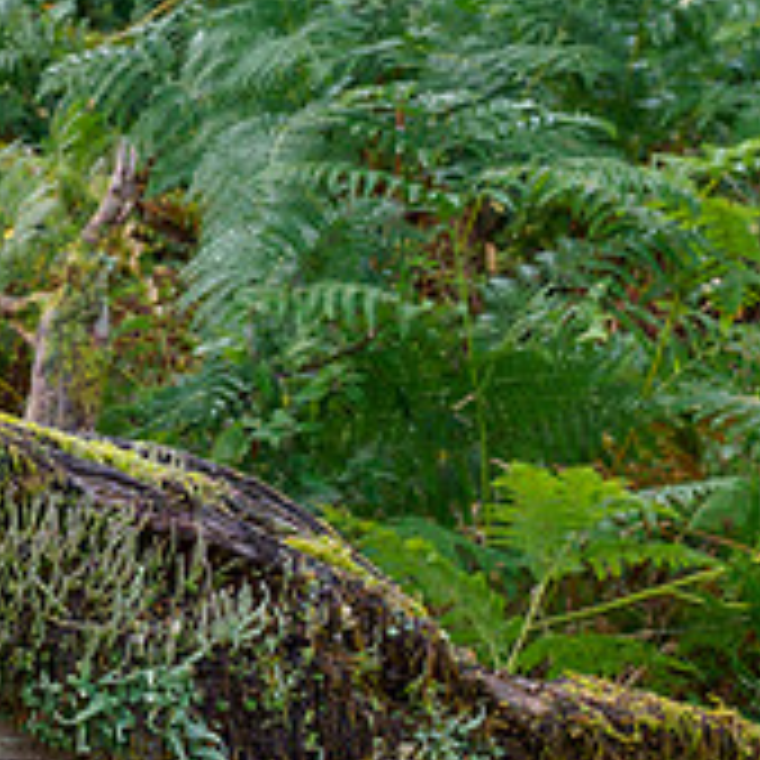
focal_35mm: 74
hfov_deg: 21.5
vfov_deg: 23.3
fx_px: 1838
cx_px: -171
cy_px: 319
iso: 200
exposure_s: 1/50
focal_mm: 12
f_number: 7.1
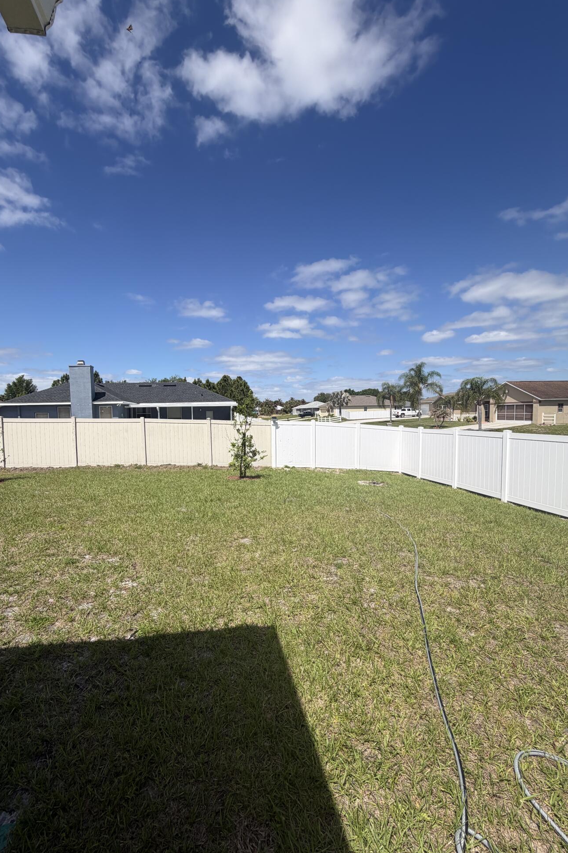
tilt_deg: -4.0
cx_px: 242
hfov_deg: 76.8
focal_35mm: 15
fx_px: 355
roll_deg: +3.1
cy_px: 436
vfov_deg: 100.4
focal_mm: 2.22
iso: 20
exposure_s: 1/1189
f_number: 2.2
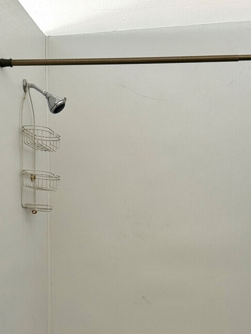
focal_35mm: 53
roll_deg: +0.0
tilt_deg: -0.8
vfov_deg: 35.6
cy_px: 237
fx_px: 512
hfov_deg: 27.5
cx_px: 130
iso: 160
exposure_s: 1/121
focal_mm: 6.76
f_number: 1.78
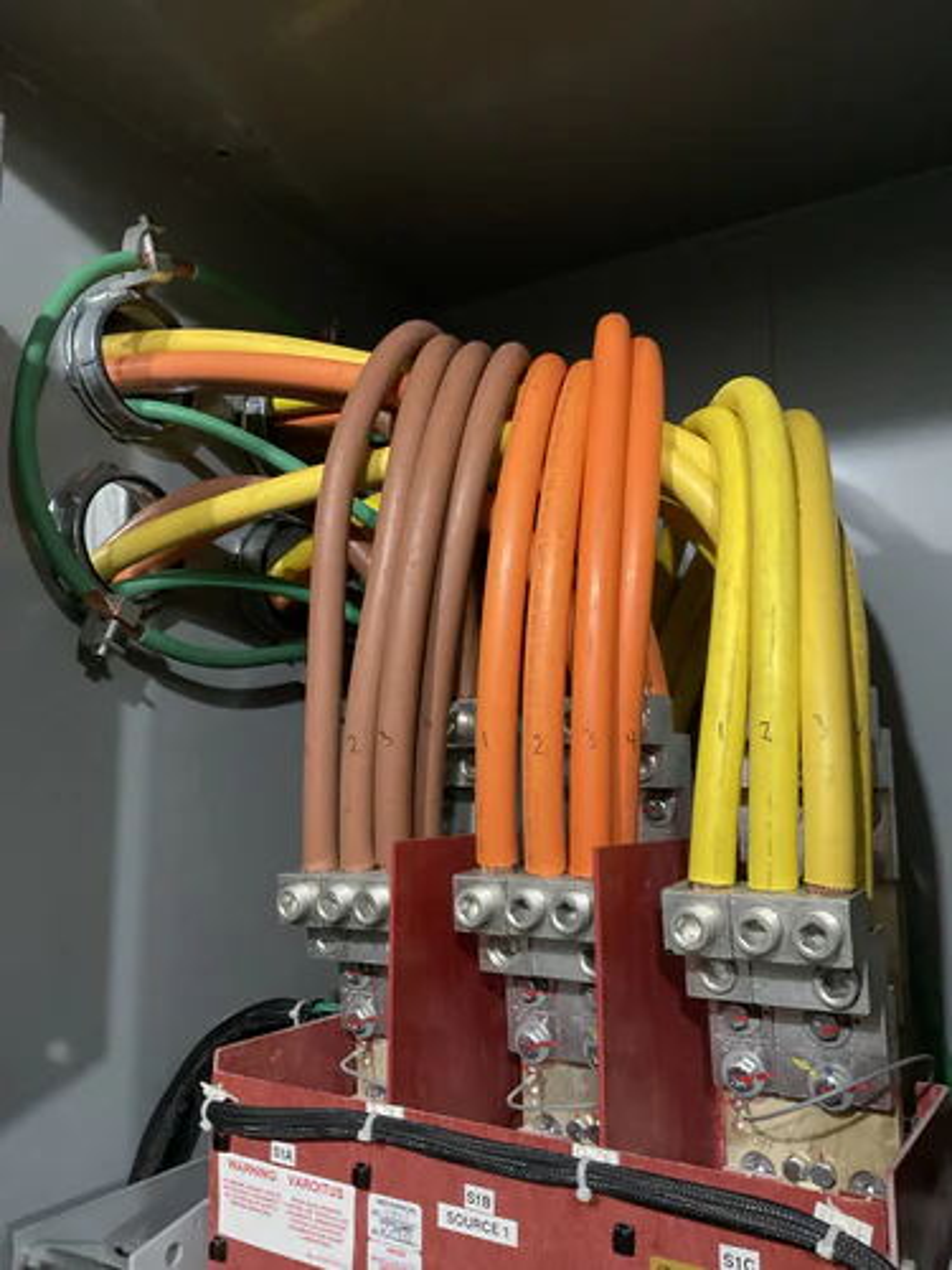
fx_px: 1063
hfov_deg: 48.2
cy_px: 635
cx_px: 476
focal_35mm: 29
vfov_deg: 61.7
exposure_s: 1/30
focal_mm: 3
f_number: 1.8
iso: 400
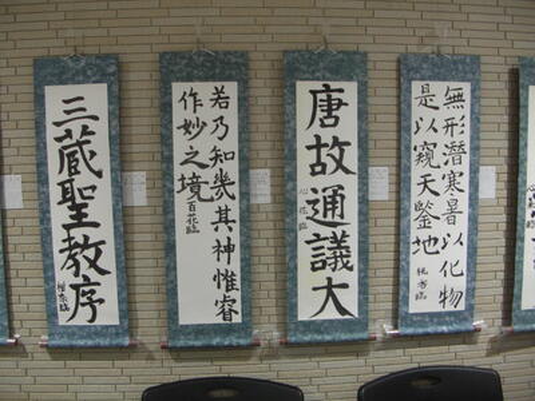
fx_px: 541
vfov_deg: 40.7
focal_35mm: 35
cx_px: 268
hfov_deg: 52.6
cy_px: 200
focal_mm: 5.8
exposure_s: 1/6.2
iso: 114
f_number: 2.8
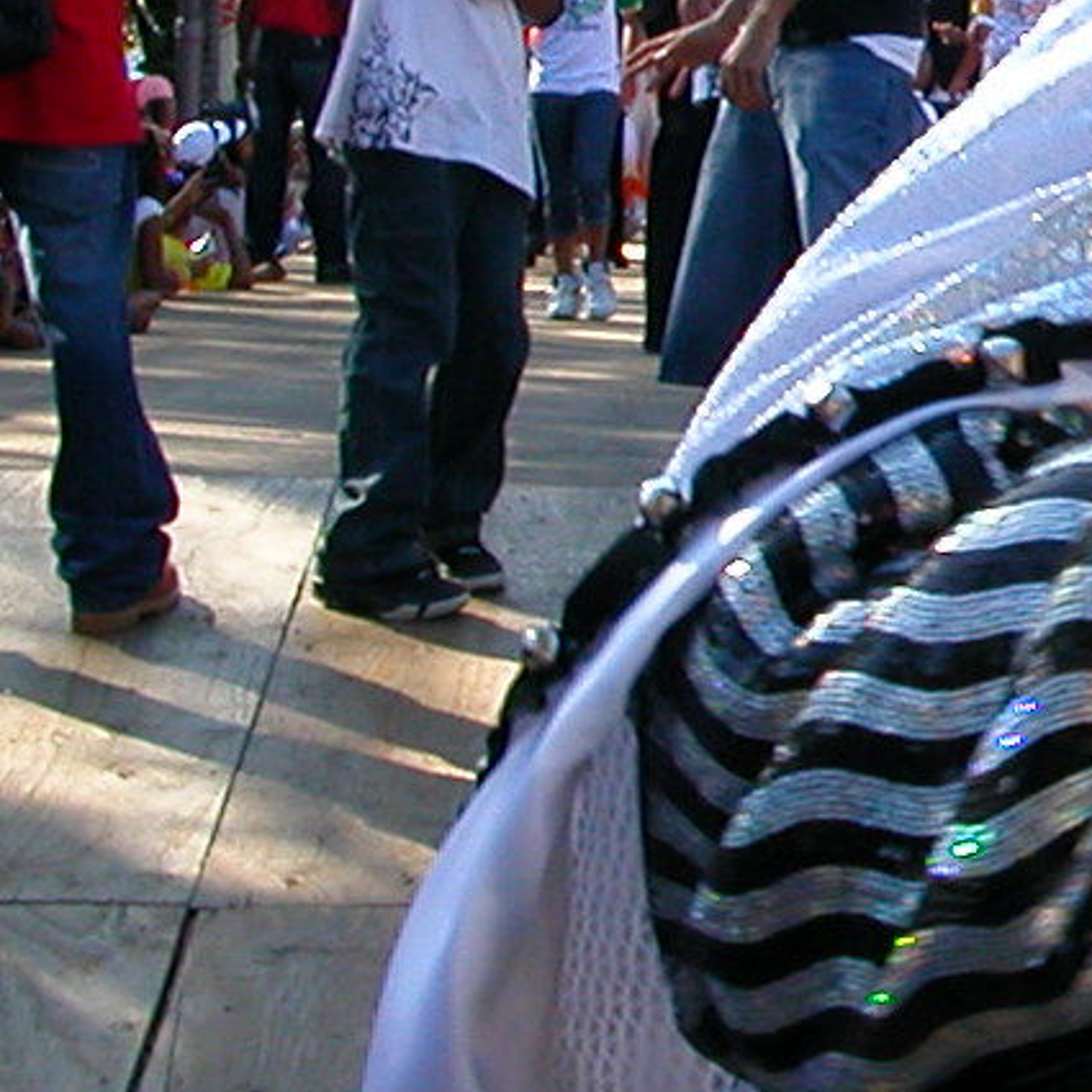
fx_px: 4390
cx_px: 1850
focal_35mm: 123
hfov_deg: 13.1
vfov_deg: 14.1
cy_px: 213
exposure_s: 1/183
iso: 100
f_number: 4.5
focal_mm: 5.6
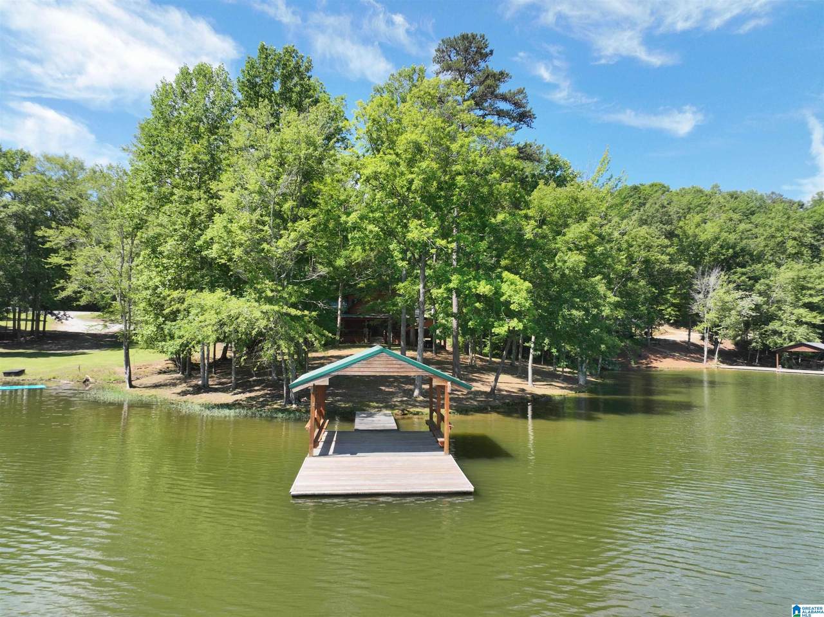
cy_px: 308
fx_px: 571
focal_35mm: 24
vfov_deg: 56.8
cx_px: 412
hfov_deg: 71.6
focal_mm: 12.29
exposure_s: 1/1000
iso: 100
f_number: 2.8
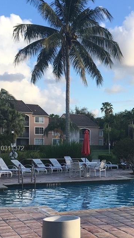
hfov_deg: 19.2
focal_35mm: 59
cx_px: 159
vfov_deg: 35.3
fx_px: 373
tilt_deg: -0.2
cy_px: 149
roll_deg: -0.7
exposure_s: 1/382
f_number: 2.2
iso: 25
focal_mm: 4.15
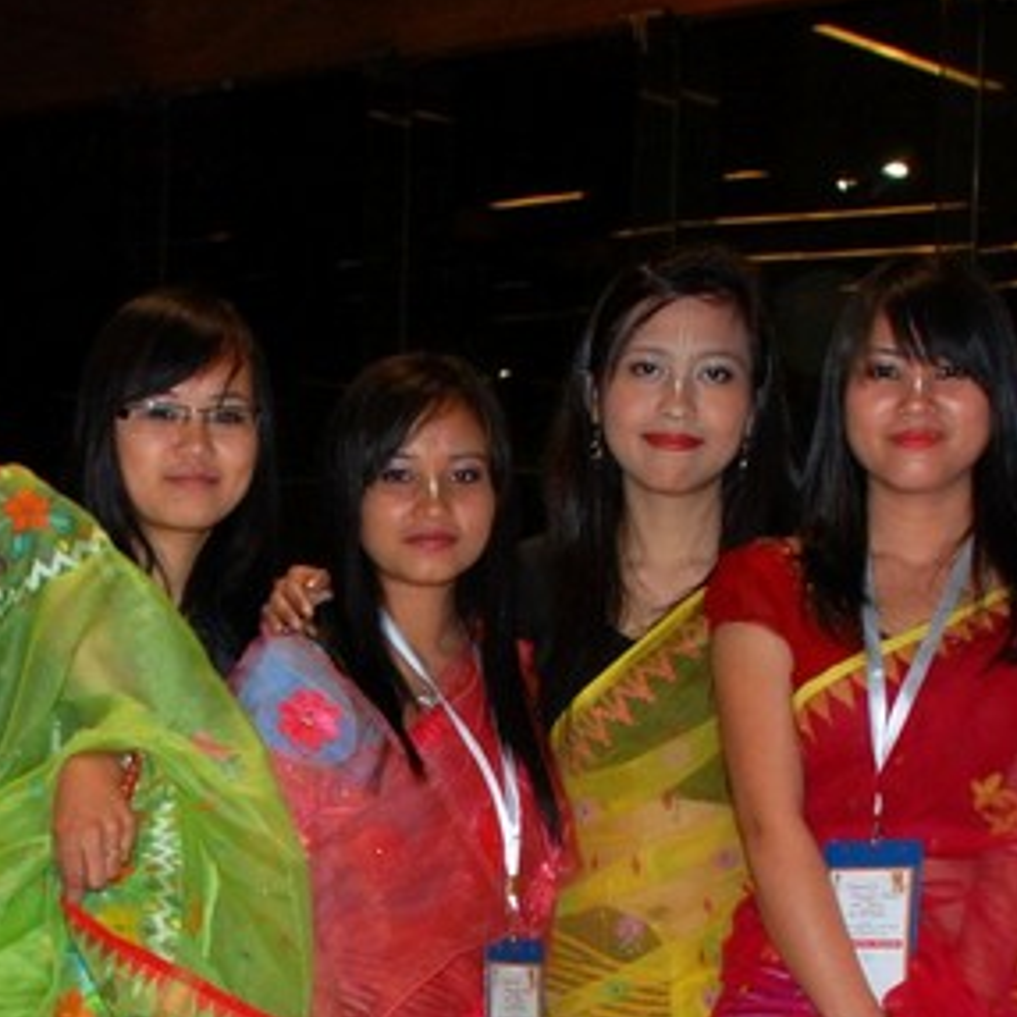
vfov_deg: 17.3
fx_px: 3257
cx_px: 149
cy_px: 1033
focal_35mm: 98
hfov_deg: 17.5
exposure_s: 1/60
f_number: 3.8
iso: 200
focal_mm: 22
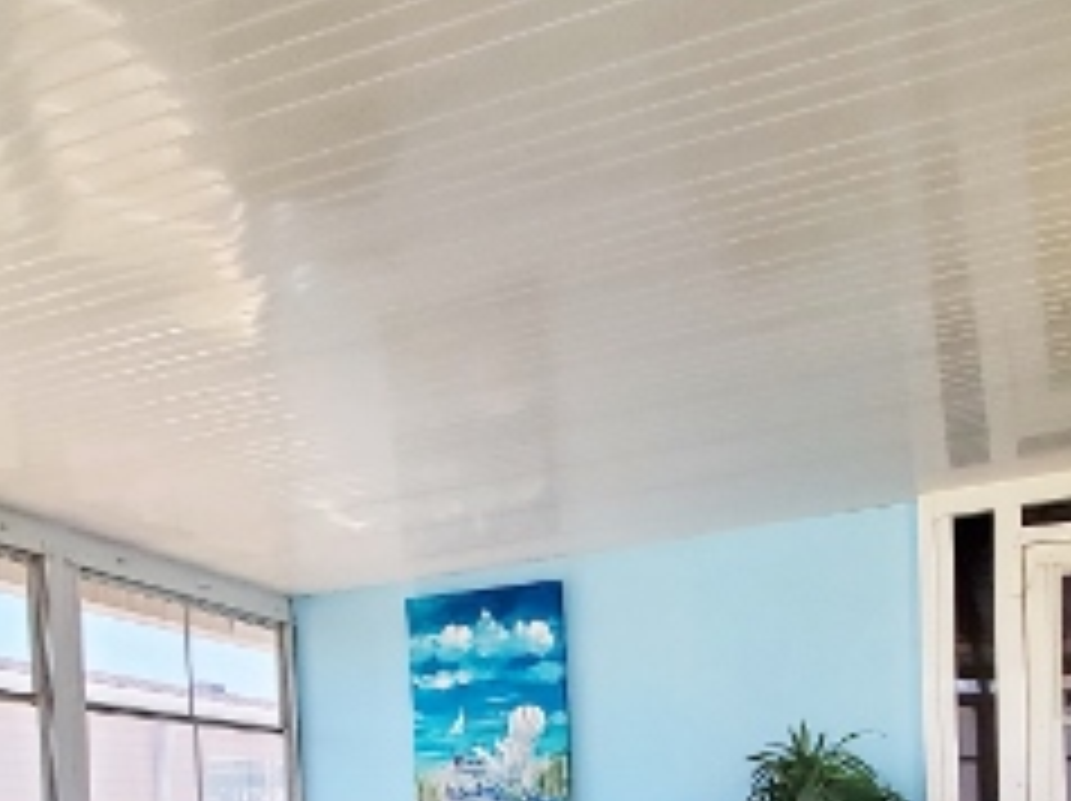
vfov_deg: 35.4
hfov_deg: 52.5
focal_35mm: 35
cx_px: 603
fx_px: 1082
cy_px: 860
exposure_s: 1/60
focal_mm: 1.8
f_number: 2.2
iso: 160
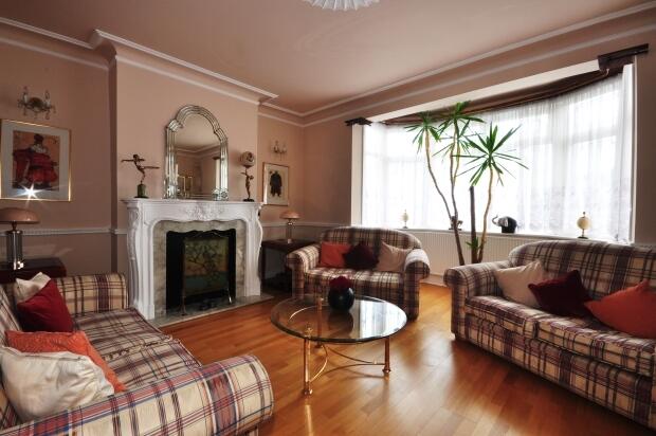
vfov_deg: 77.2
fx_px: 273
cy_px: 218
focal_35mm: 15
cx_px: 328
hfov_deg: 100.4
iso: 200
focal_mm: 10
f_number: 22
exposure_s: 1/1.3
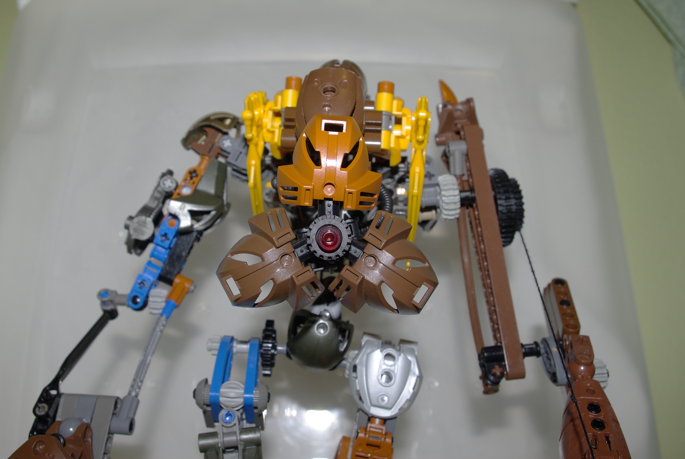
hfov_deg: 53.5
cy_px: 210
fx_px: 678
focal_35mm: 36
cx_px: 307
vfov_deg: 37.4
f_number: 8
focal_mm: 21
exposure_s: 1/30
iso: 400
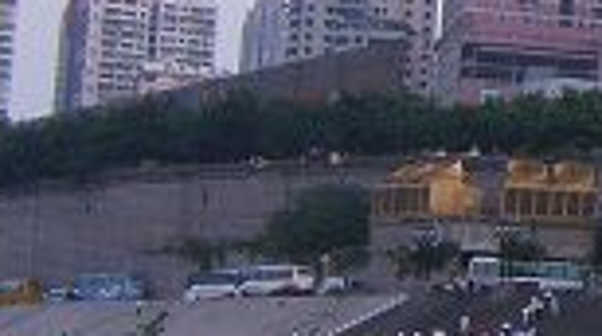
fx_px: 2103
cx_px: 872
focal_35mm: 132
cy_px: 31
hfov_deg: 15.2
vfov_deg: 9.1
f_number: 4
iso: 50
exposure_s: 1/176
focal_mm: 8.13
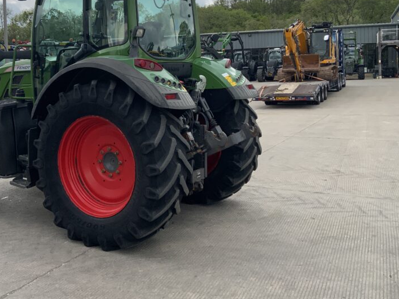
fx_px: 484
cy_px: 91
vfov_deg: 33.9
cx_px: 141
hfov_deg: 44.3
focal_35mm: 42
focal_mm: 3
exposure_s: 1/1144
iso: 16
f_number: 1.8
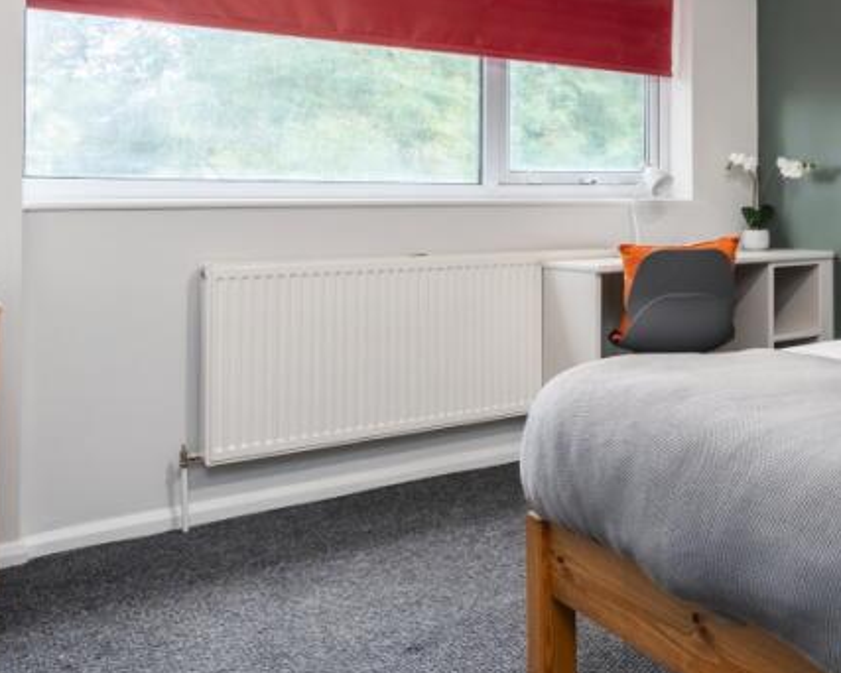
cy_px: 54
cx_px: 841
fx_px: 896
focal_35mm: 36
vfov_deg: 38.1
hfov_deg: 43.2
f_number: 7.1
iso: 320
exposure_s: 1/30
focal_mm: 16
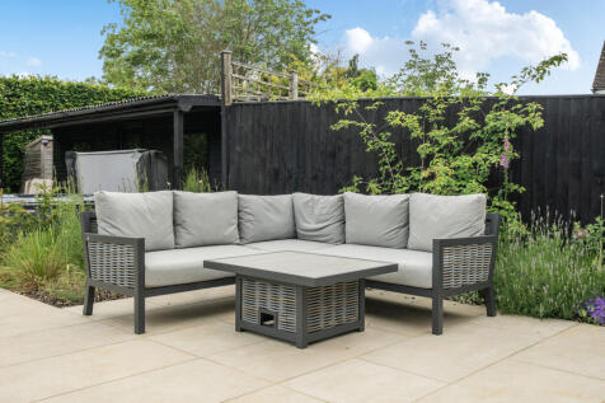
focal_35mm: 34
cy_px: 202
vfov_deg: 38.9
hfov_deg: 55.8
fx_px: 571
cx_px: 302
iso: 400
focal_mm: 23
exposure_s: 1/160
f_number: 8
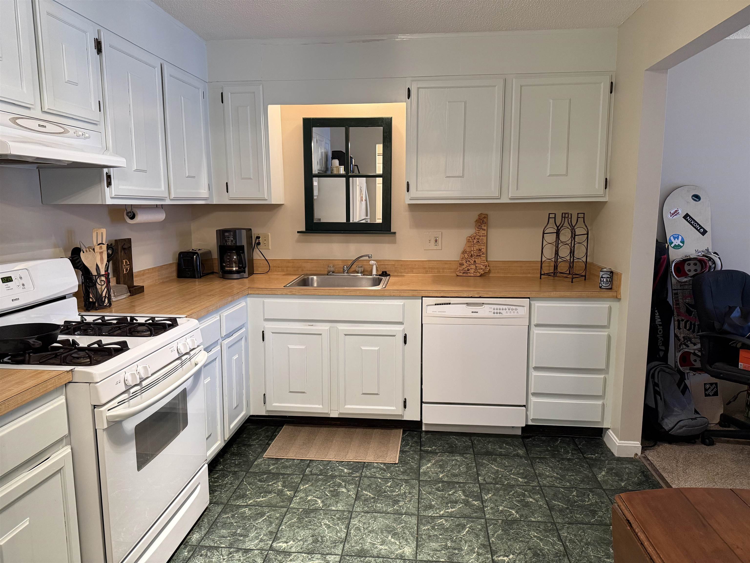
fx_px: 520
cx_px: 375
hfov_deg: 71.6
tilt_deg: -8.3
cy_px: 282
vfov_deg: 56.8
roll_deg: +0.4
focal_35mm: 24
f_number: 1.78
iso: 320
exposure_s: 1/60
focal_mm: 6.76
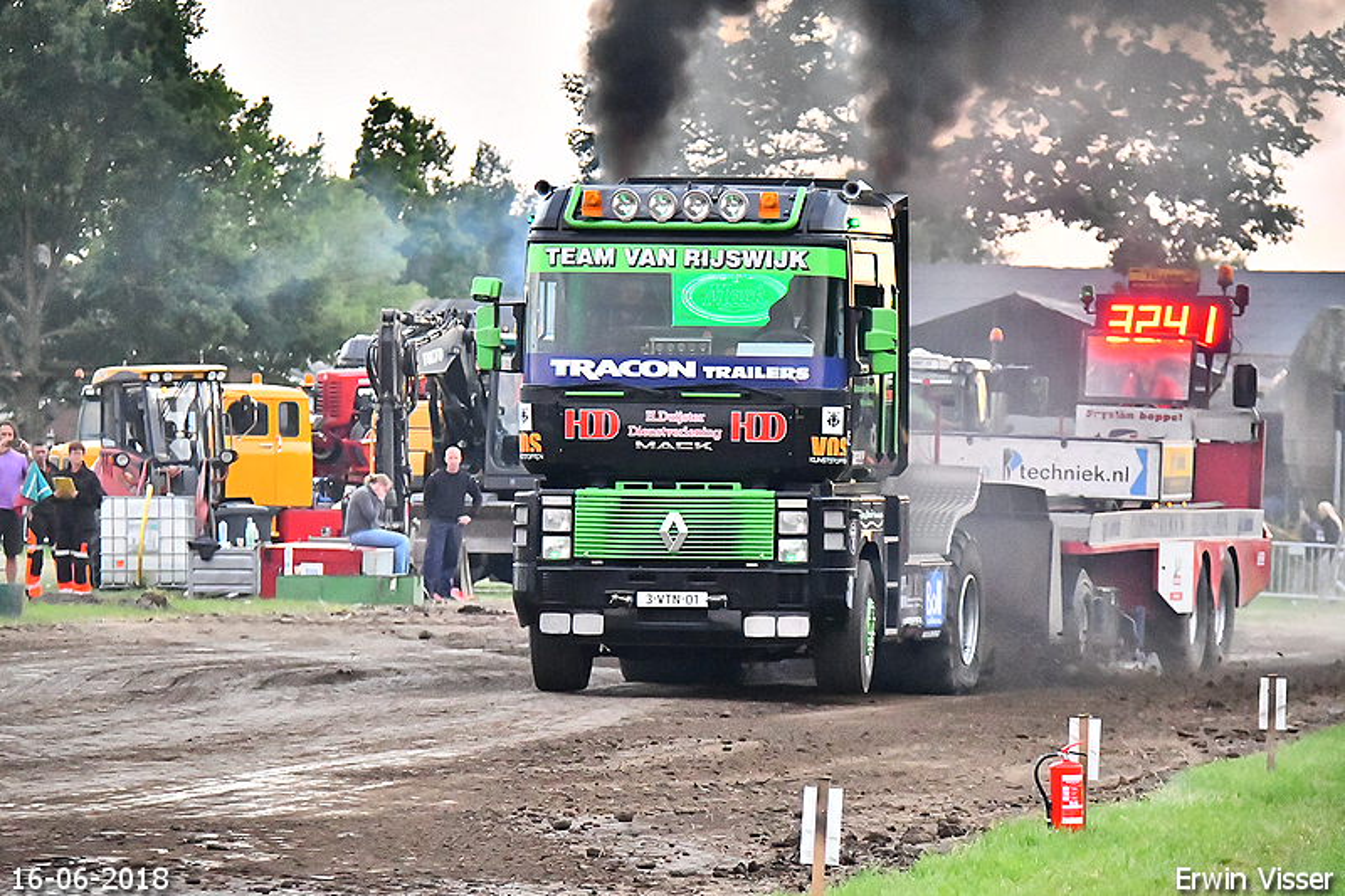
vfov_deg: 5.5
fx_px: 9244
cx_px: 672
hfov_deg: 8.3
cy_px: 448
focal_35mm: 248
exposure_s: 1/400
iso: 8000
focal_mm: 165
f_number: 5.6
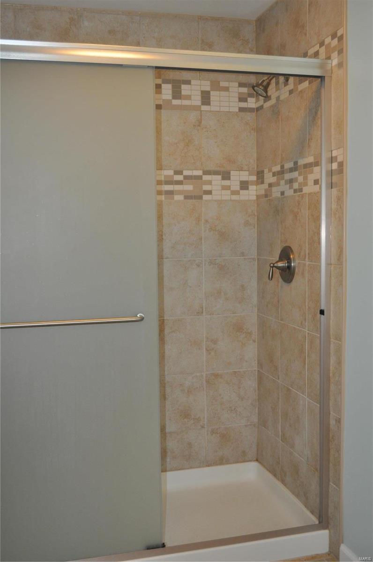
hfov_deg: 34.1
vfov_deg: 49.6
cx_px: 186
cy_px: 281
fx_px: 608
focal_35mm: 39
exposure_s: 1/60
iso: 800
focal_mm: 26
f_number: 4.2
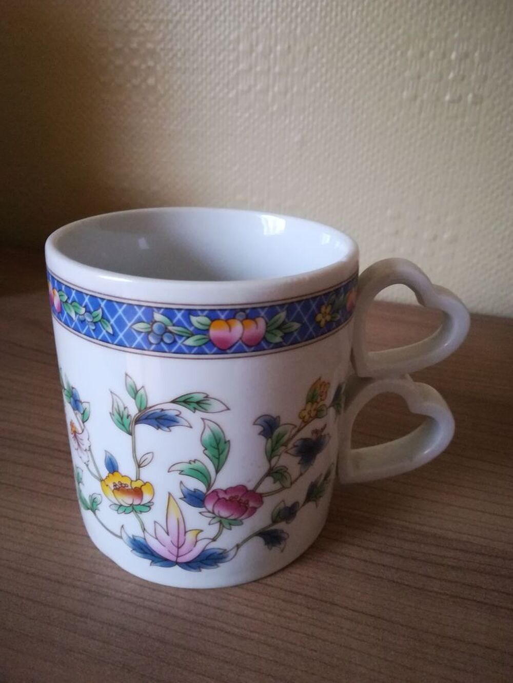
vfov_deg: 67.3
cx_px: 256
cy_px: 342
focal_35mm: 26
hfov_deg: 53.1
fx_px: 514
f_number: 2.2
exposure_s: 1/14.3
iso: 1000
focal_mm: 3.83
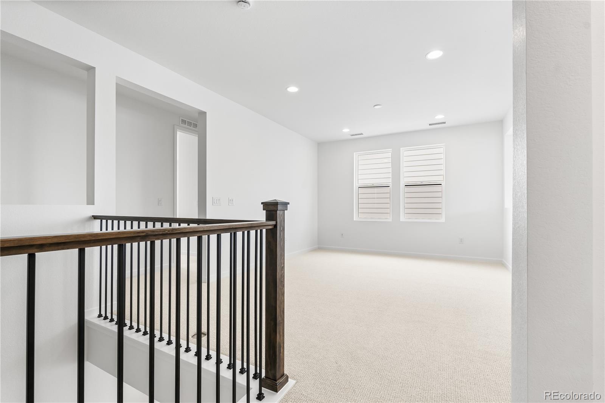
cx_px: 302
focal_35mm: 16
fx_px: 277
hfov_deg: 95.0
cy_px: 202
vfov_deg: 72.0
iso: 125
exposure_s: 1/10
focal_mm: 16.5
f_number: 8
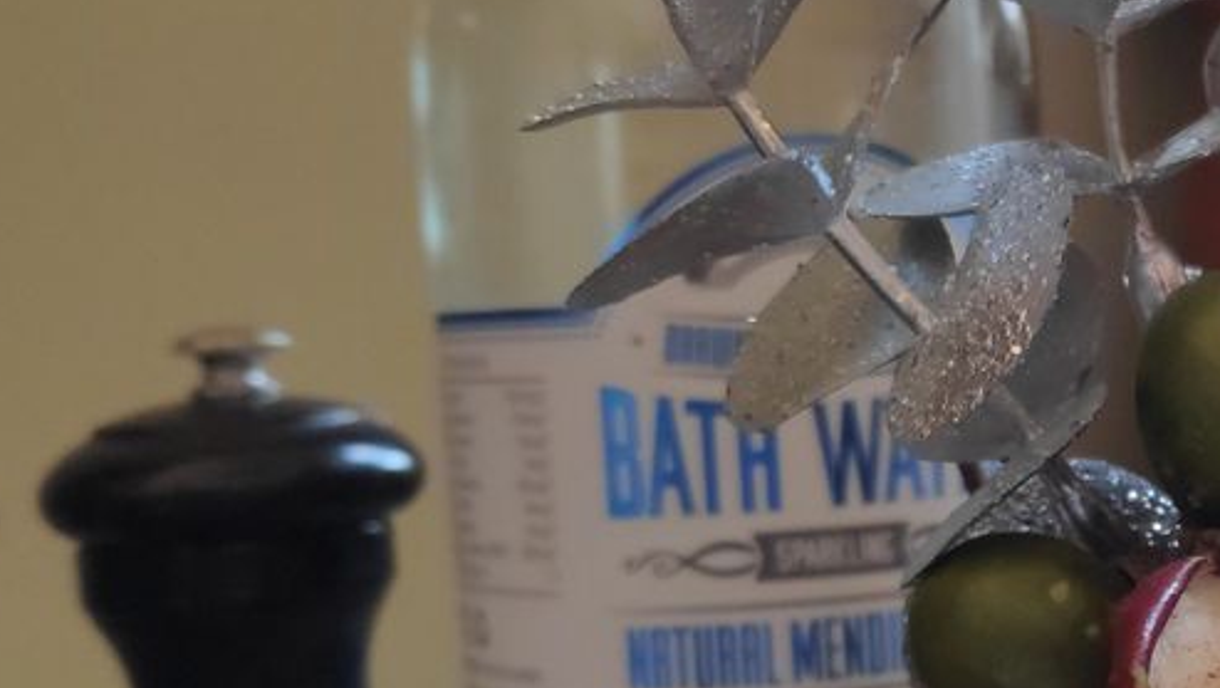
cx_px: 1208
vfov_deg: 22.5
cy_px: 505
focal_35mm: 53
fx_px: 1716
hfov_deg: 35.6
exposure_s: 1/50
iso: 711
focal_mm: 3.94
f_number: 1.9
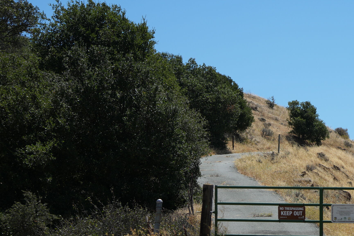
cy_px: 207
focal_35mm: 165
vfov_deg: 8.3
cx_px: 324
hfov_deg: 12.4
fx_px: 1622
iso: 160
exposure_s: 1/1250
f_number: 5
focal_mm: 66
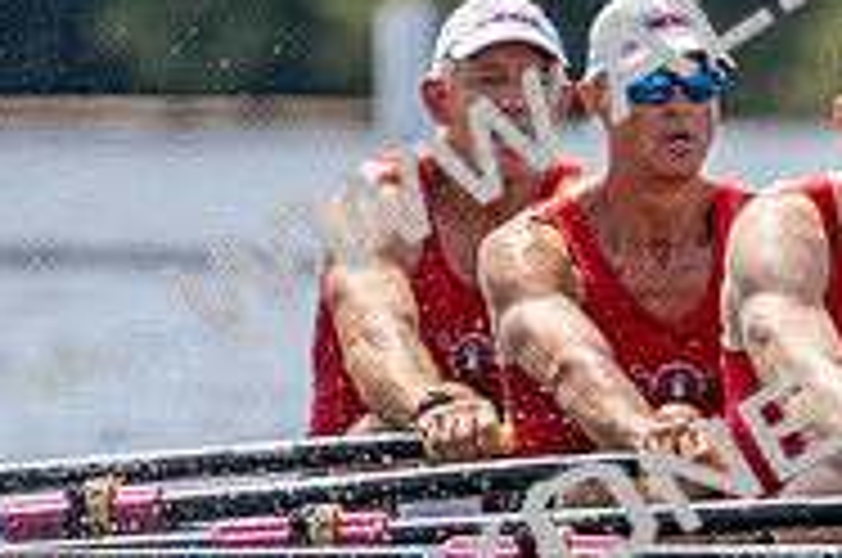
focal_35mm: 1312
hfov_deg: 1.6
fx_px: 30633
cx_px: 716
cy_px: 353
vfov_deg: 1.0
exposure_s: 1/2000
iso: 400
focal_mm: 422
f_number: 6.3
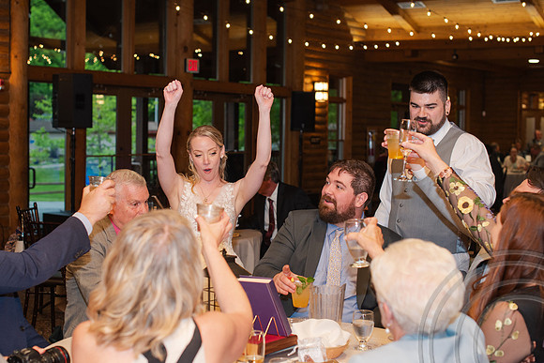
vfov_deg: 24.0
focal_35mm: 56
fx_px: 853
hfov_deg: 35.3
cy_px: 176
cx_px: 237
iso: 800
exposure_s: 1/200
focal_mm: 50
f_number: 3.5
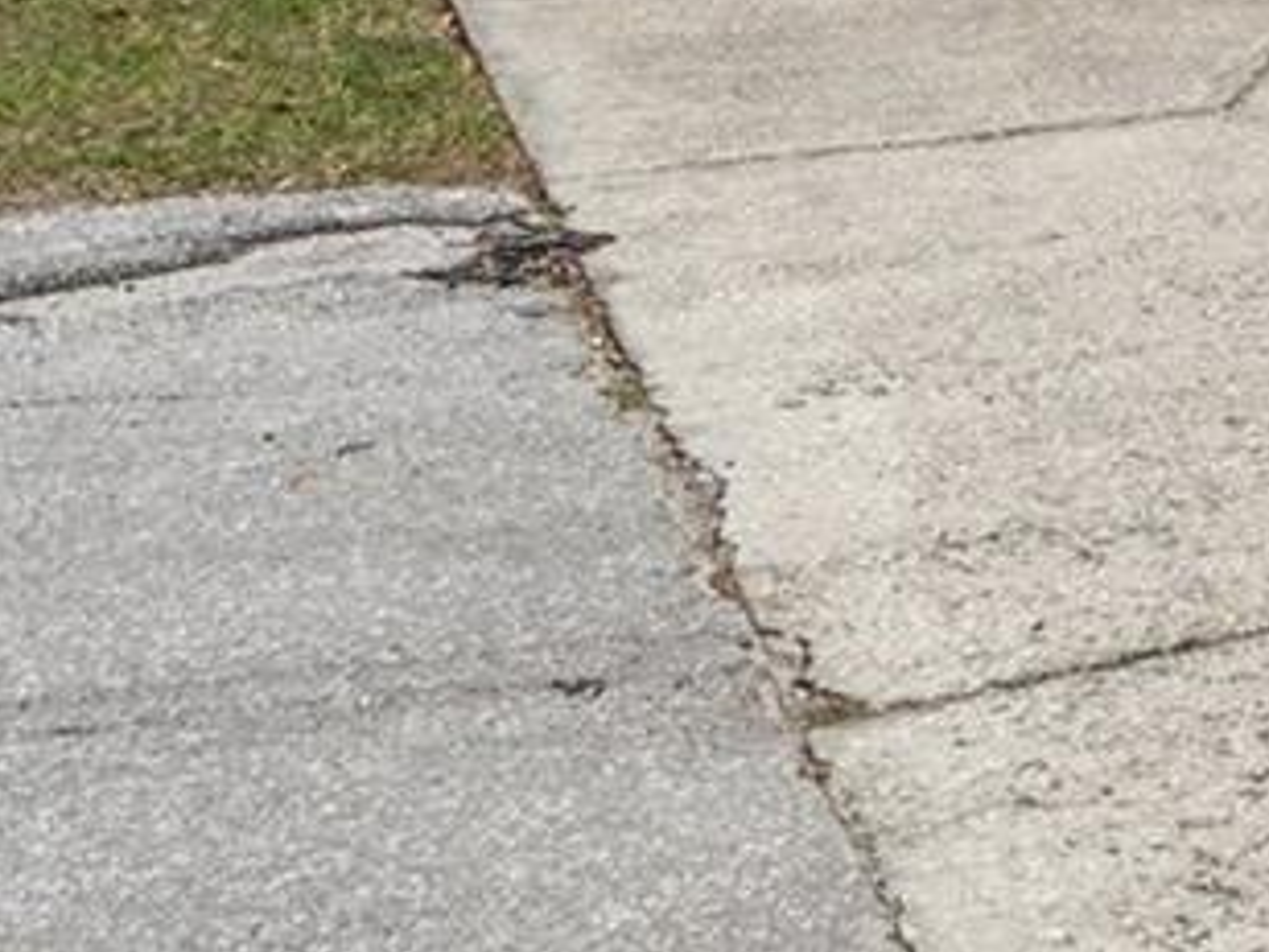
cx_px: 3020
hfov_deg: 14.1
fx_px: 3574
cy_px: -804
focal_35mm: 98
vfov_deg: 13.5
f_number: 8
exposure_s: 1/250
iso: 320
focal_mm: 13
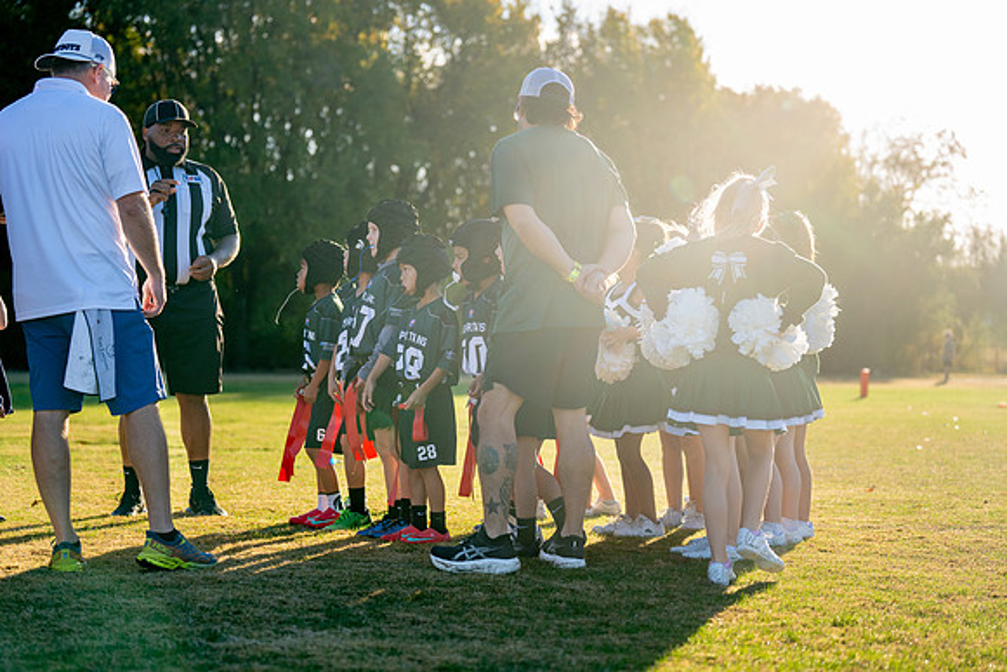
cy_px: 336
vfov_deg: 18.9
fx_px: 2021
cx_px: 504
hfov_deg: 28.0
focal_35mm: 72
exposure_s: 1/1000
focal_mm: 70
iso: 160
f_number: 2.8
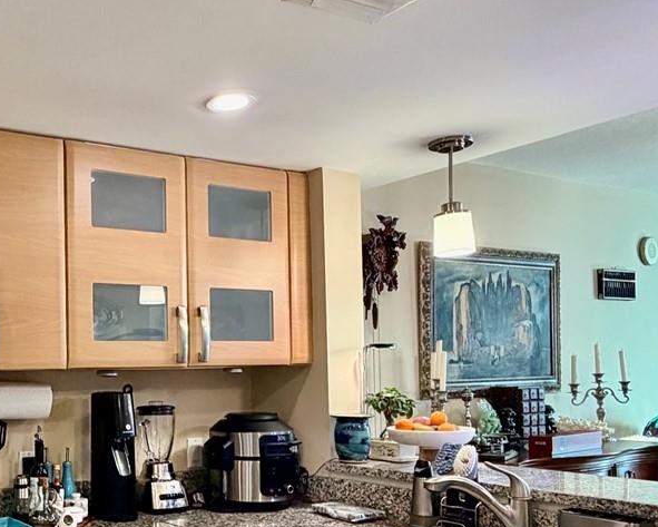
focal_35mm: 37
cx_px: 62
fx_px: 721
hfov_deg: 44.5
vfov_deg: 39.5
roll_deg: +0.7
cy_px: 363
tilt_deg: +1.1
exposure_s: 1/60
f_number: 2.2
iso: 160
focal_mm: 2.22
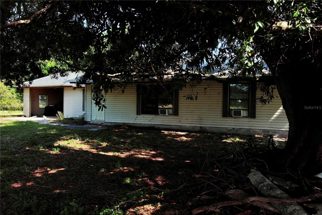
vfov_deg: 44.9
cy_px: 108
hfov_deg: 63.7
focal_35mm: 29
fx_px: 259
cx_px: 161
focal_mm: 10.57
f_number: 9
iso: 100
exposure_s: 1/320
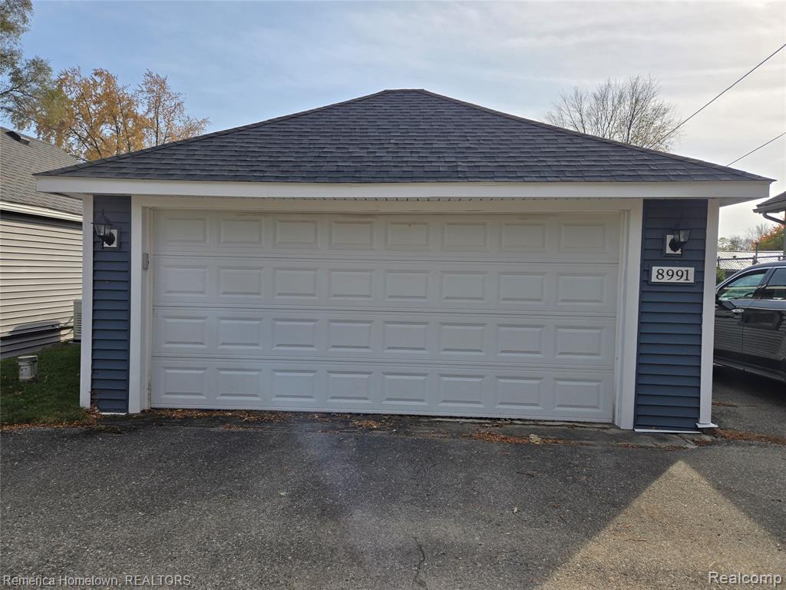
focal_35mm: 23
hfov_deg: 73.9
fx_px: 522
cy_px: 295
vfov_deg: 58.9
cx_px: 393
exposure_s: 1/2531
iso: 25
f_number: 1.8
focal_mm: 5.4
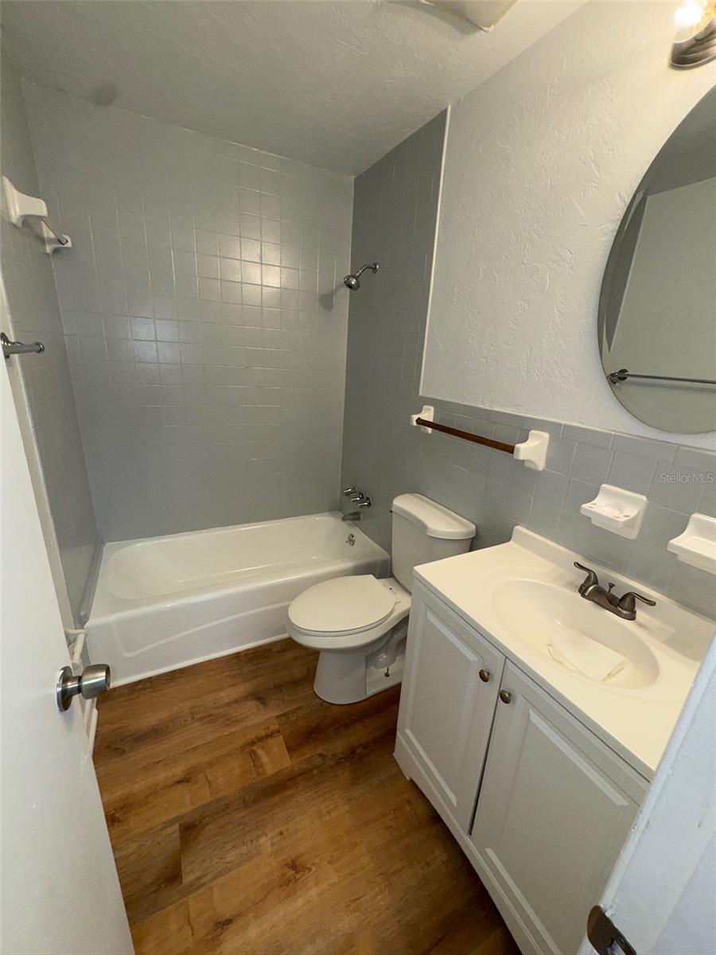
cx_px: 358
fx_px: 386
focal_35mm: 14
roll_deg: -3.4
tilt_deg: -17.1
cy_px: 478
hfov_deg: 85.7
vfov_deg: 102.1
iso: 50
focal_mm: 2.22
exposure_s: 1/122
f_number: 2.2
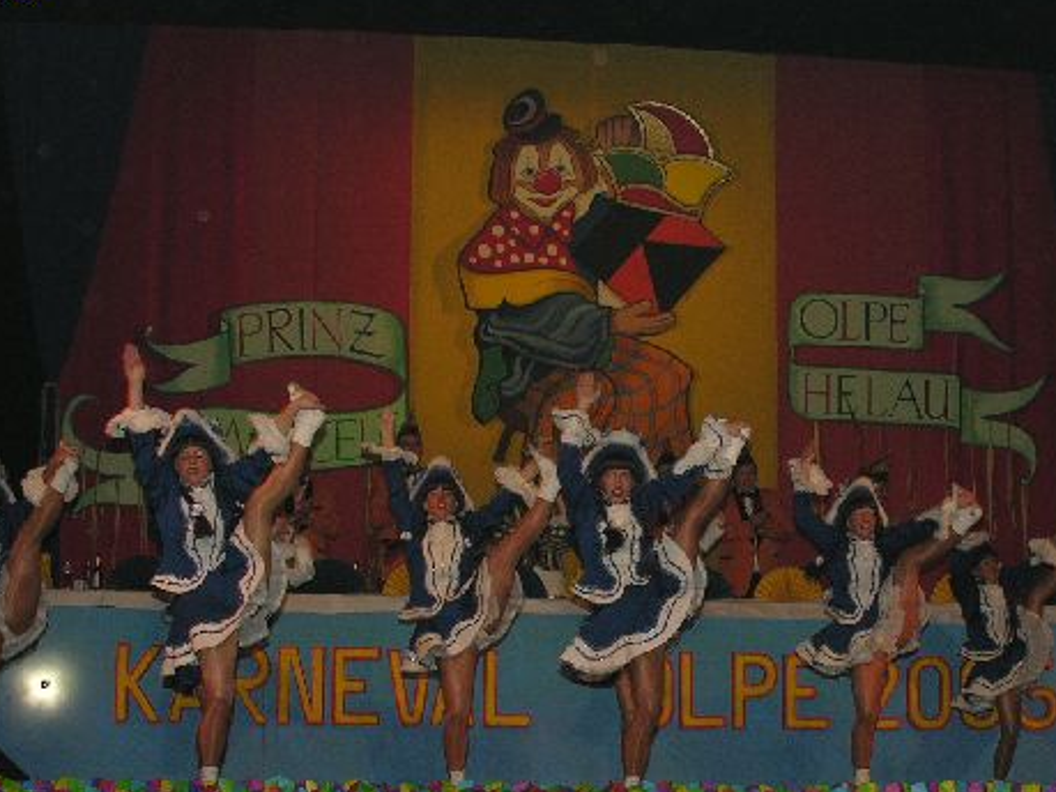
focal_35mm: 66
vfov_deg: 22.0
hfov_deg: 29.3
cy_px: 603
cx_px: 671
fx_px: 2013
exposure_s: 1/60.1
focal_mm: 9.5
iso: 100
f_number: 4
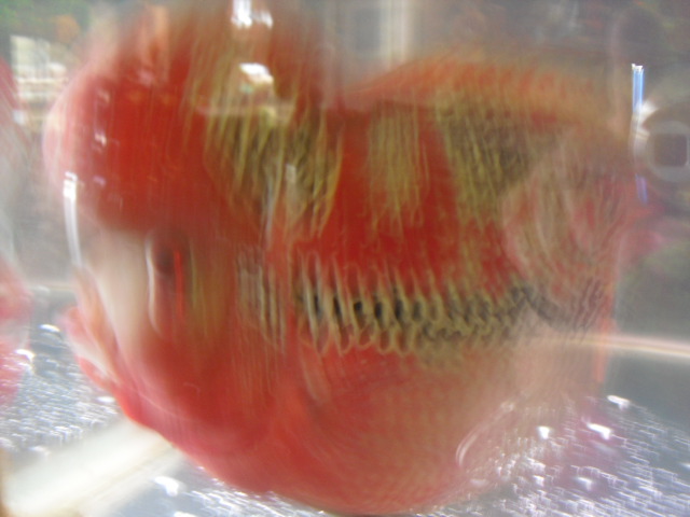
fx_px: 718
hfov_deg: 51.4
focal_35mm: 36
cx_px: 345
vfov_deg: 39.7
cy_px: 258
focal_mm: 6.3
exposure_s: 1/2.5
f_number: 3.1
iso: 200
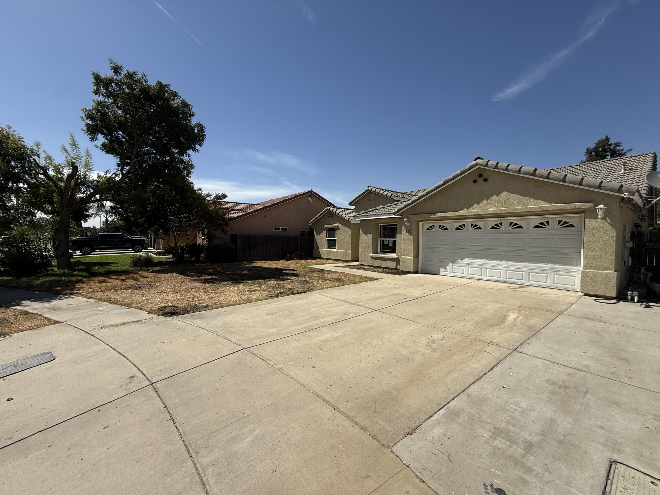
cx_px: 330
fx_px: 267
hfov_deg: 102.1
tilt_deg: -0.1
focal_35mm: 14
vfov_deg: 85.7
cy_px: 248
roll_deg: -1.9
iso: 50
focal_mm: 2.22
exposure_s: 1/4149
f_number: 2.2
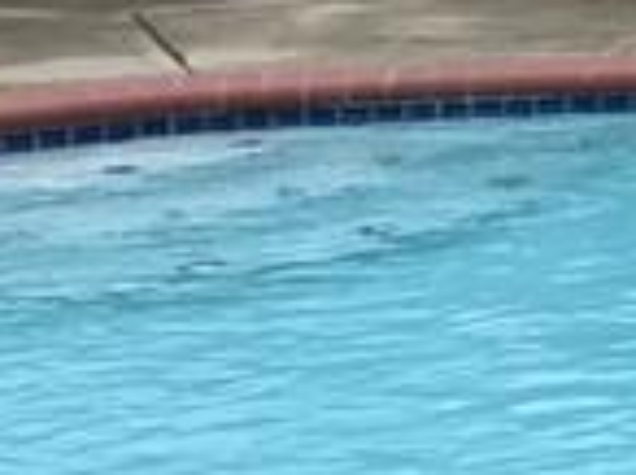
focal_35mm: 197
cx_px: 1516
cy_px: -292
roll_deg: +1.2
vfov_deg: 7.4
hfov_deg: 9.1
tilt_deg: -4.8
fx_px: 3614
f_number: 1.8
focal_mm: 3.99
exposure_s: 1/60
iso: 25
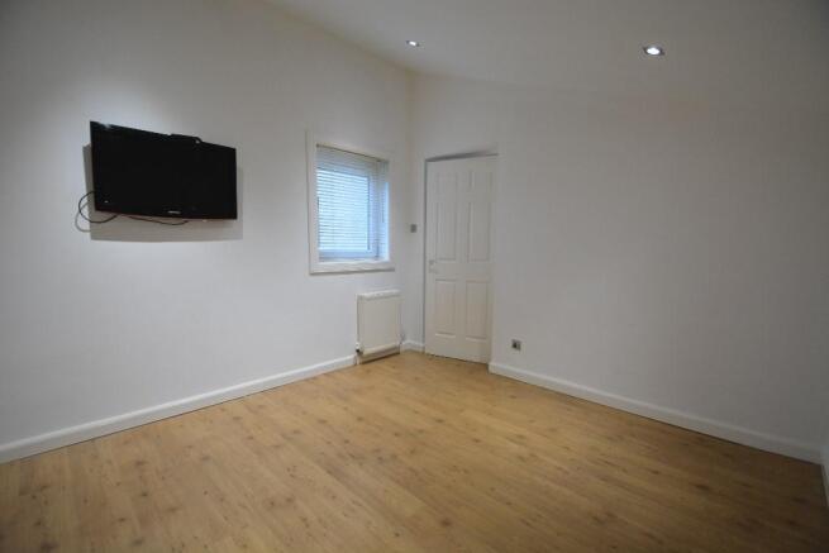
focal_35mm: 15
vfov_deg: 77.4
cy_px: 276
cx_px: 414
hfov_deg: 100.4
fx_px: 345
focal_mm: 10
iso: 720
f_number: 4
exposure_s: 1/60
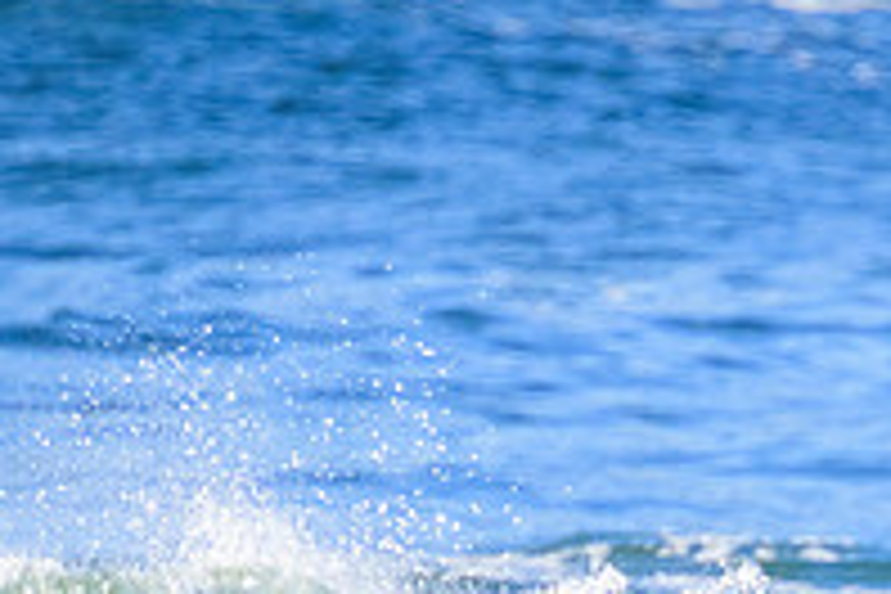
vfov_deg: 0.6
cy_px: 781
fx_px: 57985
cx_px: 976
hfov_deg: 0.9
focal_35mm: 2343
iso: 2200
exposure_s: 1/2000
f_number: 11
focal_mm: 800
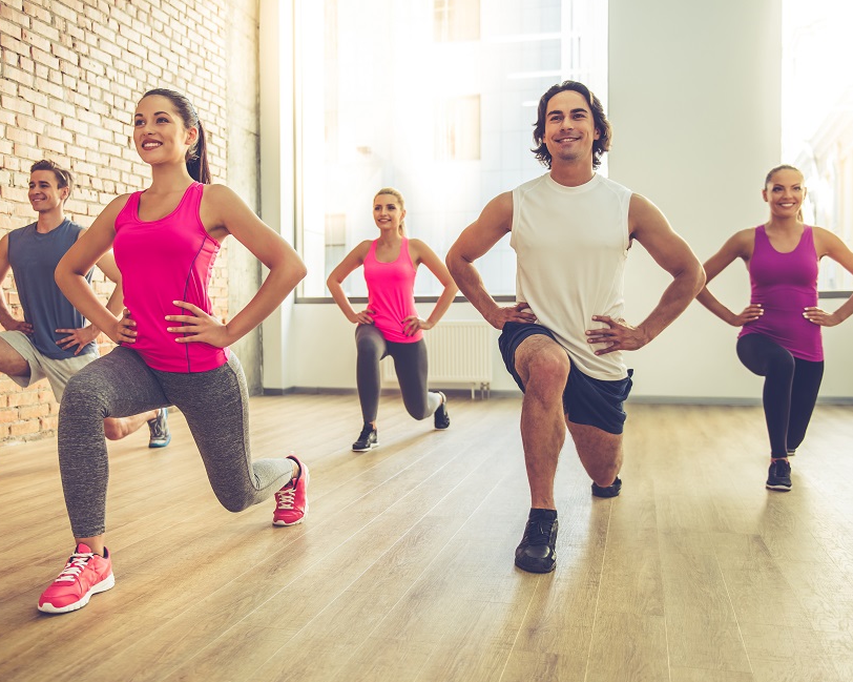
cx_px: 377
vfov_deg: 40.1
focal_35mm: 37
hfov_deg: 49.0
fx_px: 934
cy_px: 342
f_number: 2.8
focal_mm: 32
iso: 500
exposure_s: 1/160
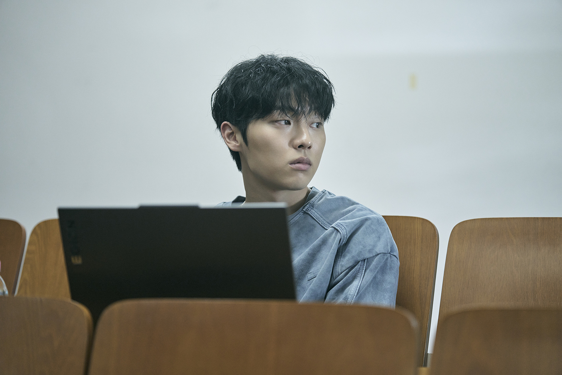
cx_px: 281
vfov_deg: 15.2
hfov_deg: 22.6
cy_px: 188
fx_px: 1405
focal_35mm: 90
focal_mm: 90
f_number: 2.8
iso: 2500
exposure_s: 1/250
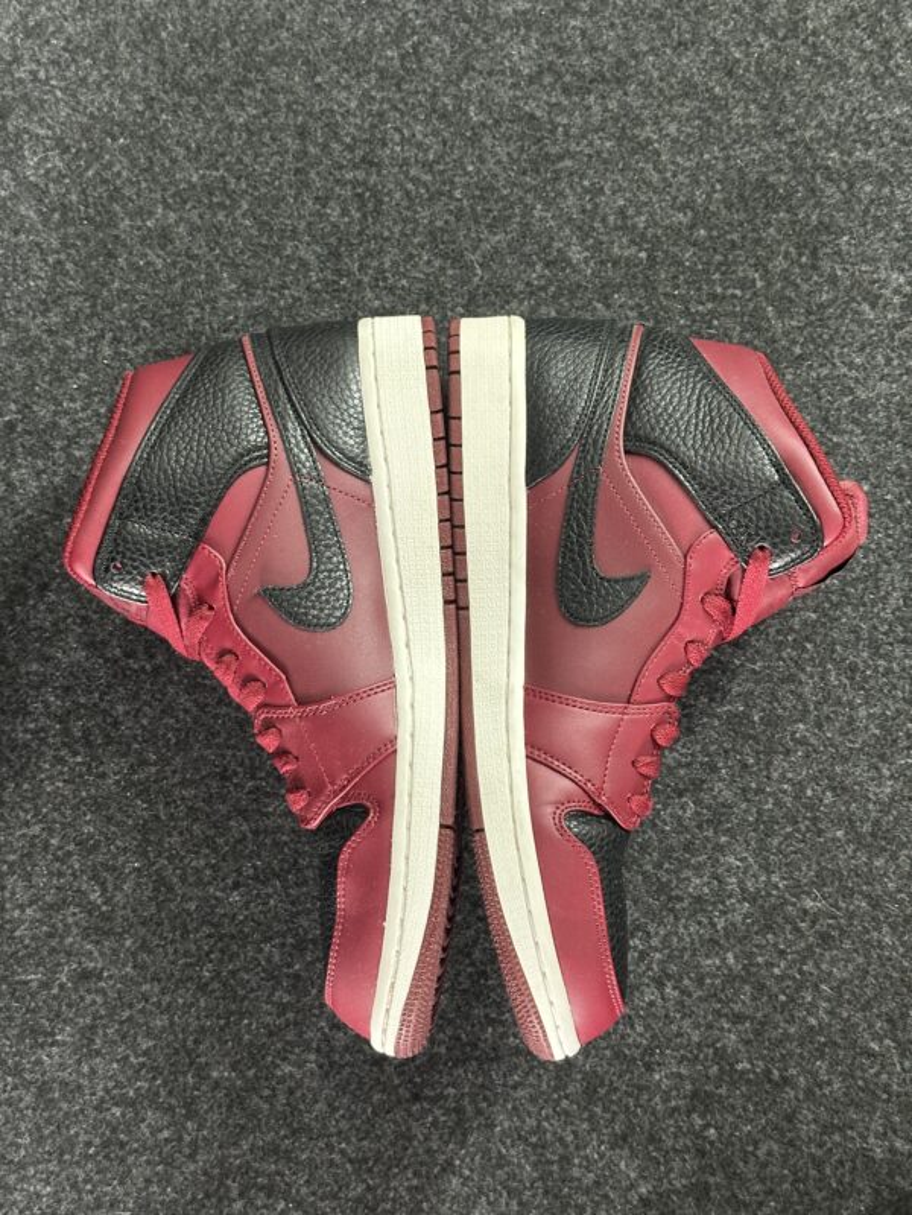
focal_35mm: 48
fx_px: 1685
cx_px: 456
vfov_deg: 39.6
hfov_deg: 30.3
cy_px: 608
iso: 320
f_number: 1.78
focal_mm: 6.86
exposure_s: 1/33
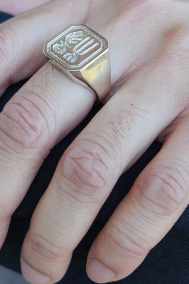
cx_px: 63
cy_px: 97
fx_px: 512
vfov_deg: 30.7
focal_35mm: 65
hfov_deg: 20.8
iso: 100
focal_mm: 20
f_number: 4
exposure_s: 1/60
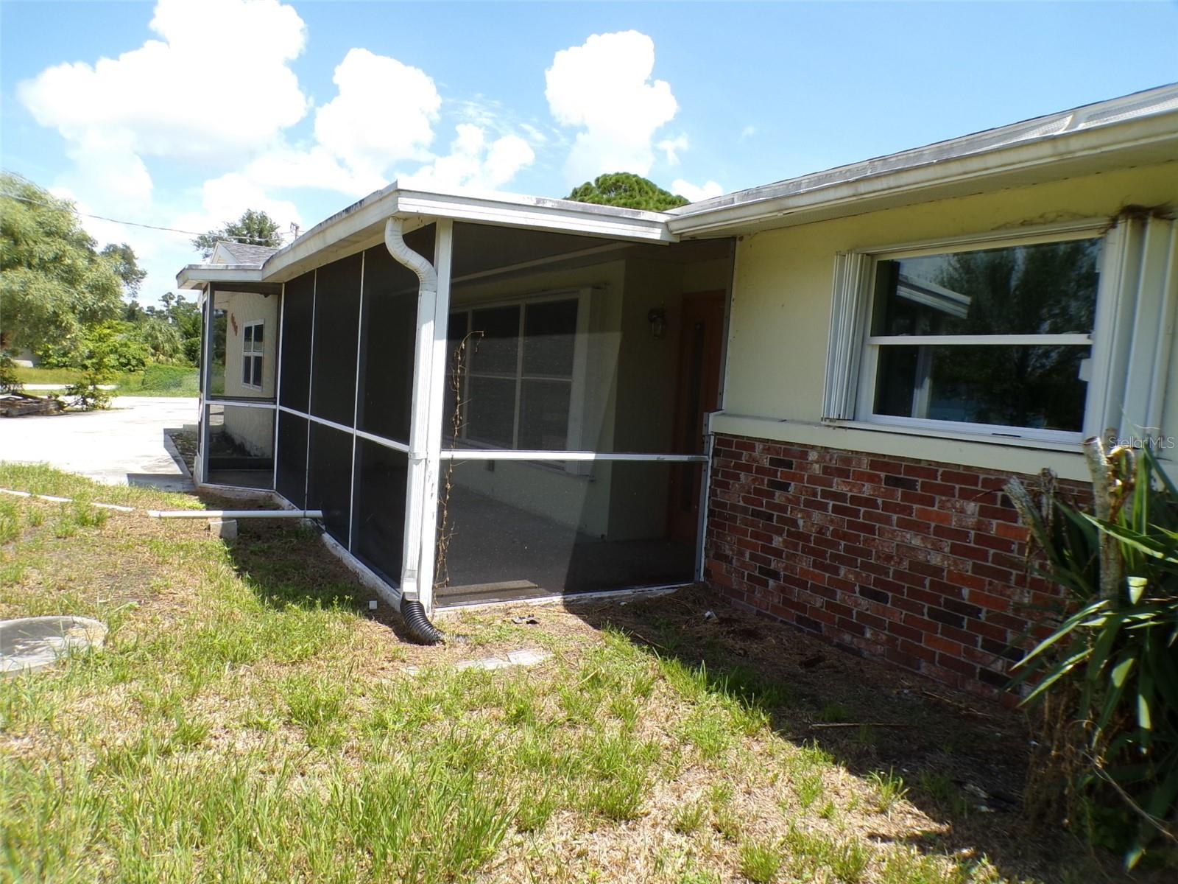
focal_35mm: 24
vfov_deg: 56.8
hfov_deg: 71.6
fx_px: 817
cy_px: 442
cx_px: 589
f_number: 4.4
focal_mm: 4.3
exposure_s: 1/400
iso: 100
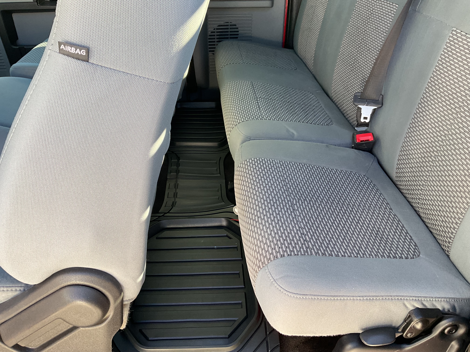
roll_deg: +1.5
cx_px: 235
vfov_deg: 48.2
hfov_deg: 61.7
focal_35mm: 29
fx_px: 394
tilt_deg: -33.0
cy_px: 176
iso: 64
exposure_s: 1/120
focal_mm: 3
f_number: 1.8
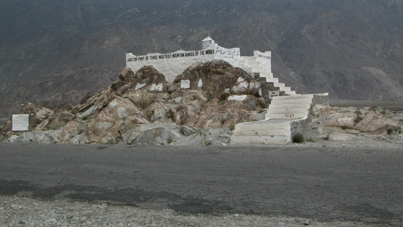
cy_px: 78
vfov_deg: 30.2
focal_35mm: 39
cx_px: 205
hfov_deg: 51.6
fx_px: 417
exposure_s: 1/296
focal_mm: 8.9
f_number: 6.3
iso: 100
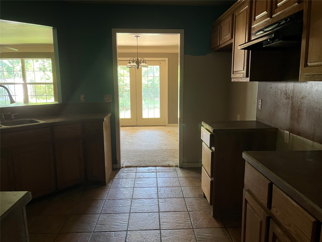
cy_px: 121
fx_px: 242
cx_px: 161
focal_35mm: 26
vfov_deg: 53.1
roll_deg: -0.1
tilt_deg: -9.3
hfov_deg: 67.3
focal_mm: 5.1
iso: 500
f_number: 1.6
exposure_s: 1/53
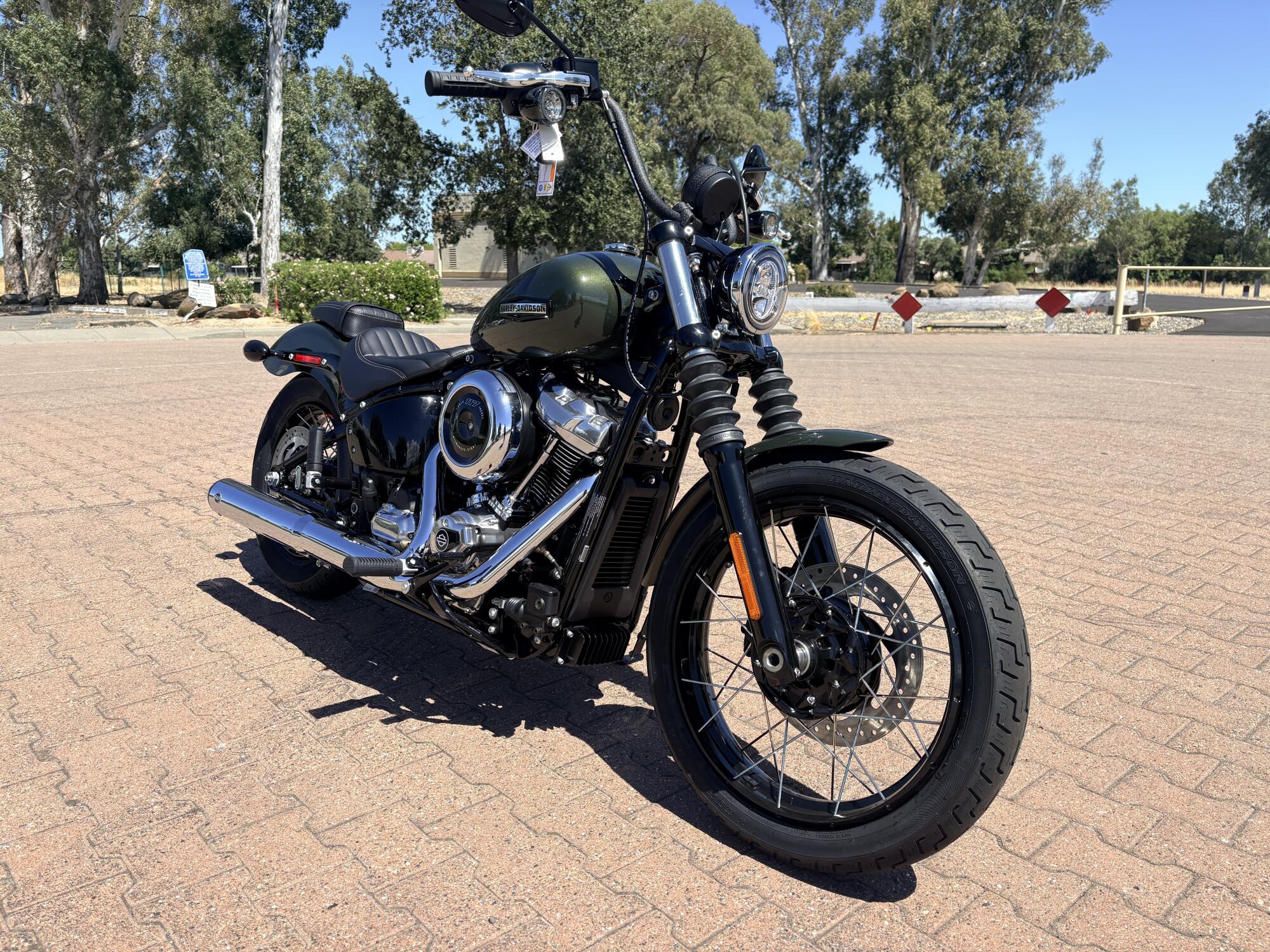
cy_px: 476
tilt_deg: -11.6
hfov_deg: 67.3
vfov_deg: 53.1
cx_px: 635
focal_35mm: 26
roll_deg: -0.3
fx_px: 954
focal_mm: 5.96
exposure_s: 1/2364
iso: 50
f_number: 1.6
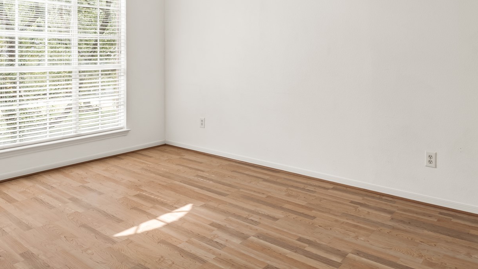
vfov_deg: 37.5
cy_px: 52
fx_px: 380
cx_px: 237
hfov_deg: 64.3
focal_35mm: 30
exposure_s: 1/2.5
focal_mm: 16
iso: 200
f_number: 9
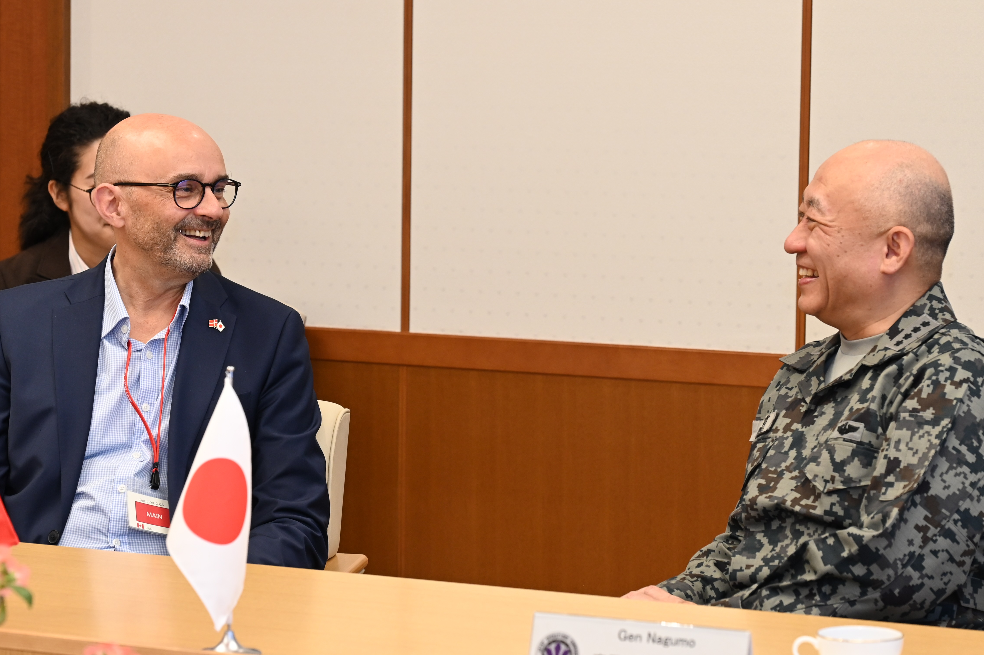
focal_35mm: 131
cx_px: 462
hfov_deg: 15.7
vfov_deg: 10.5
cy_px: 321
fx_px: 3578
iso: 1250
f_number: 5.6
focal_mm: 98
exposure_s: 1/200
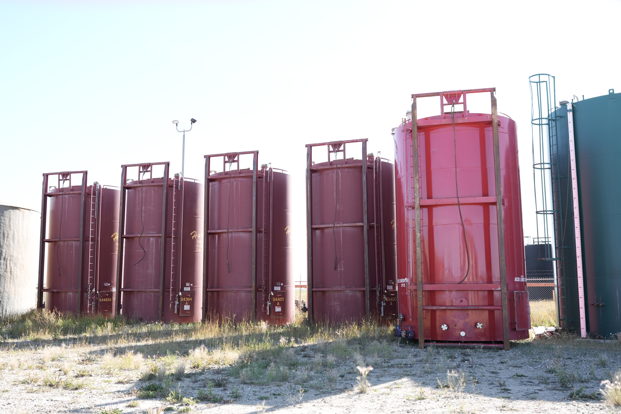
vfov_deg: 37.9
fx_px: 604
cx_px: 310
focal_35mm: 35
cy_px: 207
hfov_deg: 54.4
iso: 320
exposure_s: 1/200
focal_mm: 35
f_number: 7.1
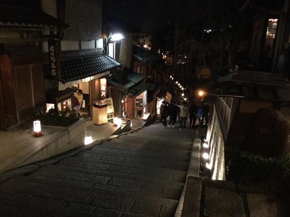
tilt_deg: -16.3
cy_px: 108
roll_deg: -3.7
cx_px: 145
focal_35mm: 31
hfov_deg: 58.4
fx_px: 260
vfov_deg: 45.4
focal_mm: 3.3
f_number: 2.4
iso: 400
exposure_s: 1/15
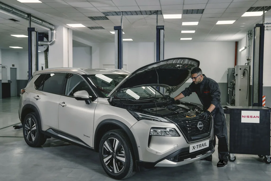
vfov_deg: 35.0
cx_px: 136
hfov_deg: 50.7
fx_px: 286
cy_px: 90
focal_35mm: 38
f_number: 4.5
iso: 320
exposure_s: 1/80
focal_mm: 38
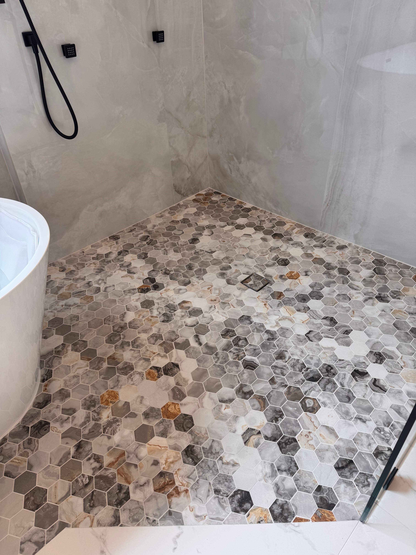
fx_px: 385
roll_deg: +3.7
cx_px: 208
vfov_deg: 71.6
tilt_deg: -37.8
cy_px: 278
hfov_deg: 56.8
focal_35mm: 24
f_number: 1.78
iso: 64
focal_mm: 6.76
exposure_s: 1/120
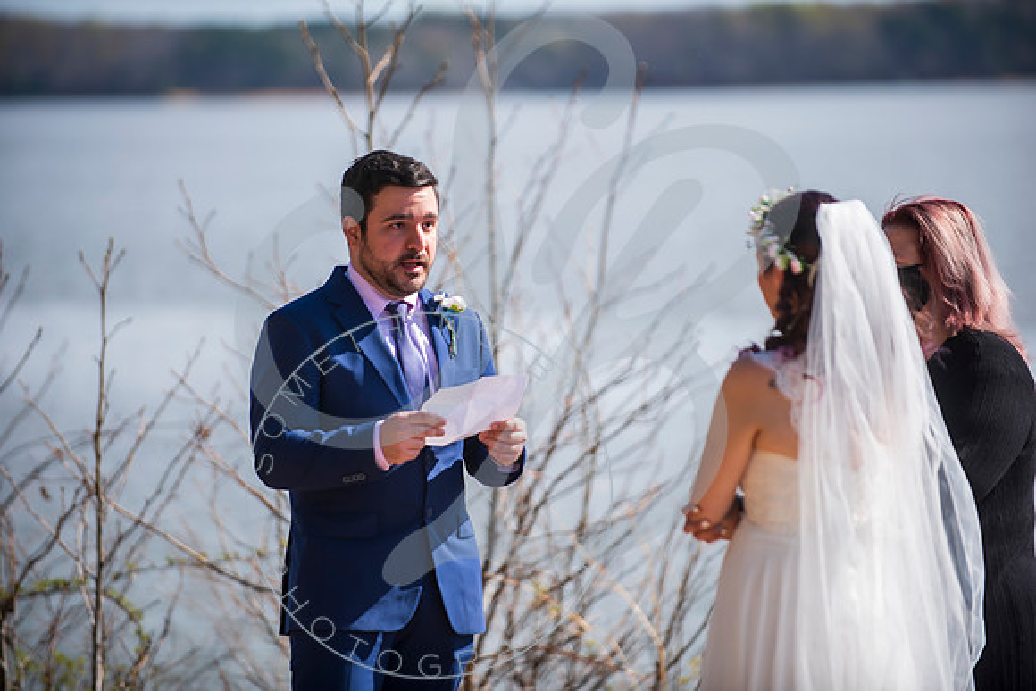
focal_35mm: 190
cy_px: 346
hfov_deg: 10.8
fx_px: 5469
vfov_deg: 7.2
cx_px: 518
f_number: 2.8
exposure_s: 1/1000
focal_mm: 190
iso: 100
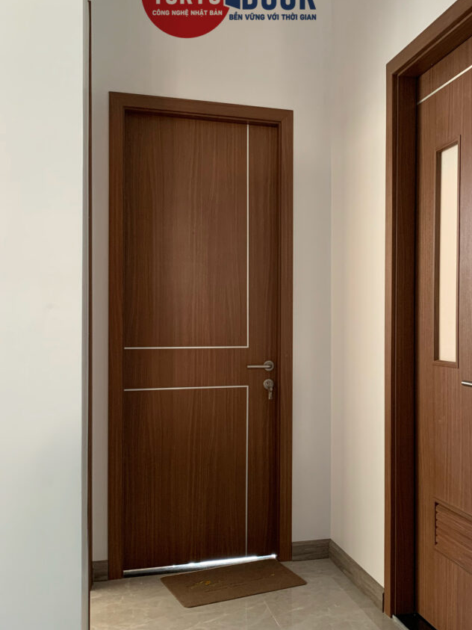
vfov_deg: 50.1
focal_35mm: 37
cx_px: 318
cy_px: 338
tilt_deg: +0.7
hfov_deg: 38.2
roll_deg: +0.2
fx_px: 673
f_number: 1.8
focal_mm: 4.25
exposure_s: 1/60
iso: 160
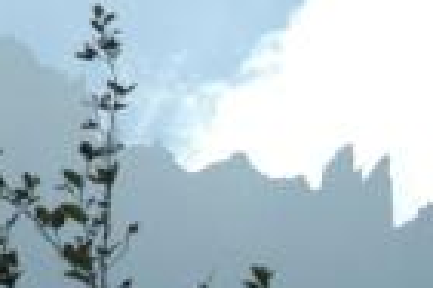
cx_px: 580
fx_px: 4017
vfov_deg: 4.1
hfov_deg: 6.1
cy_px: 236
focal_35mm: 334
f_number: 11
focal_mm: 70
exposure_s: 1/500
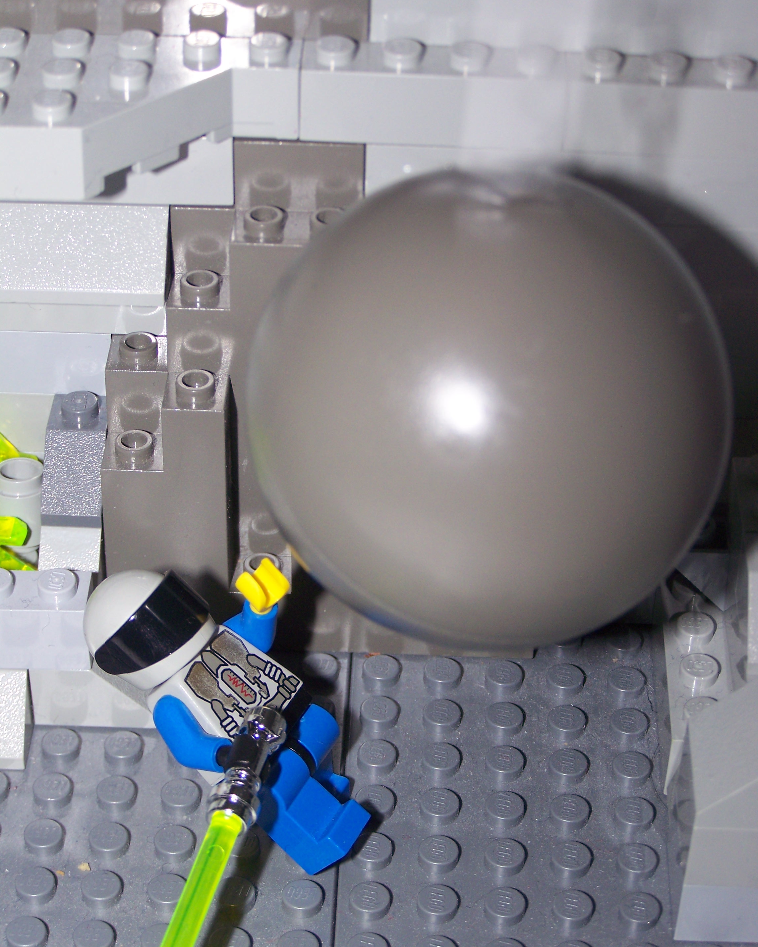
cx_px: 380
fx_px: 2412
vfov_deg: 22.2
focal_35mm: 86
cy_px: 489
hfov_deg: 17.9
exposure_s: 1/80
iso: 80
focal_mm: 13.7
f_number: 3.2
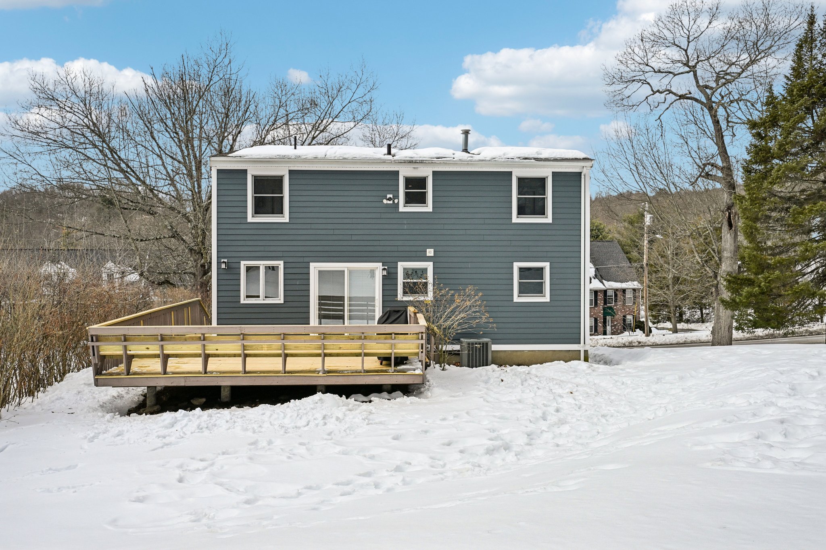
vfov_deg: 43.6
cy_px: 275
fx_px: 688
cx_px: 413
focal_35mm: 30
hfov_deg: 61.9
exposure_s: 1/1250
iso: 400
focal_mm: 30
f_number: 8
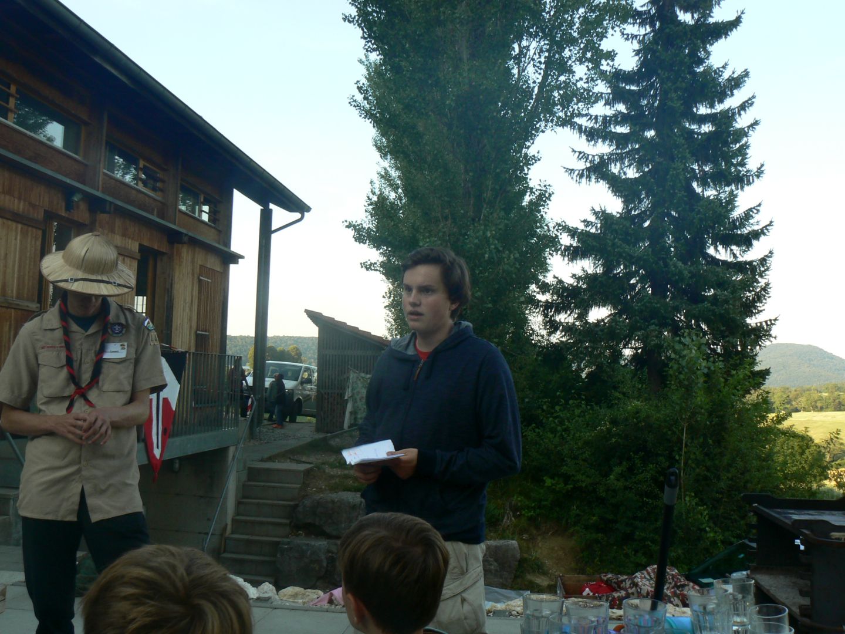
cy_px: 317
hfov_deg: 51.4
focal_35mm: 36
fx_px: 879
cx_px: 422
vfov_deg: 39.7
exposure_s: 1/50
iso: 80
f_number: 8
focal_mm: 6
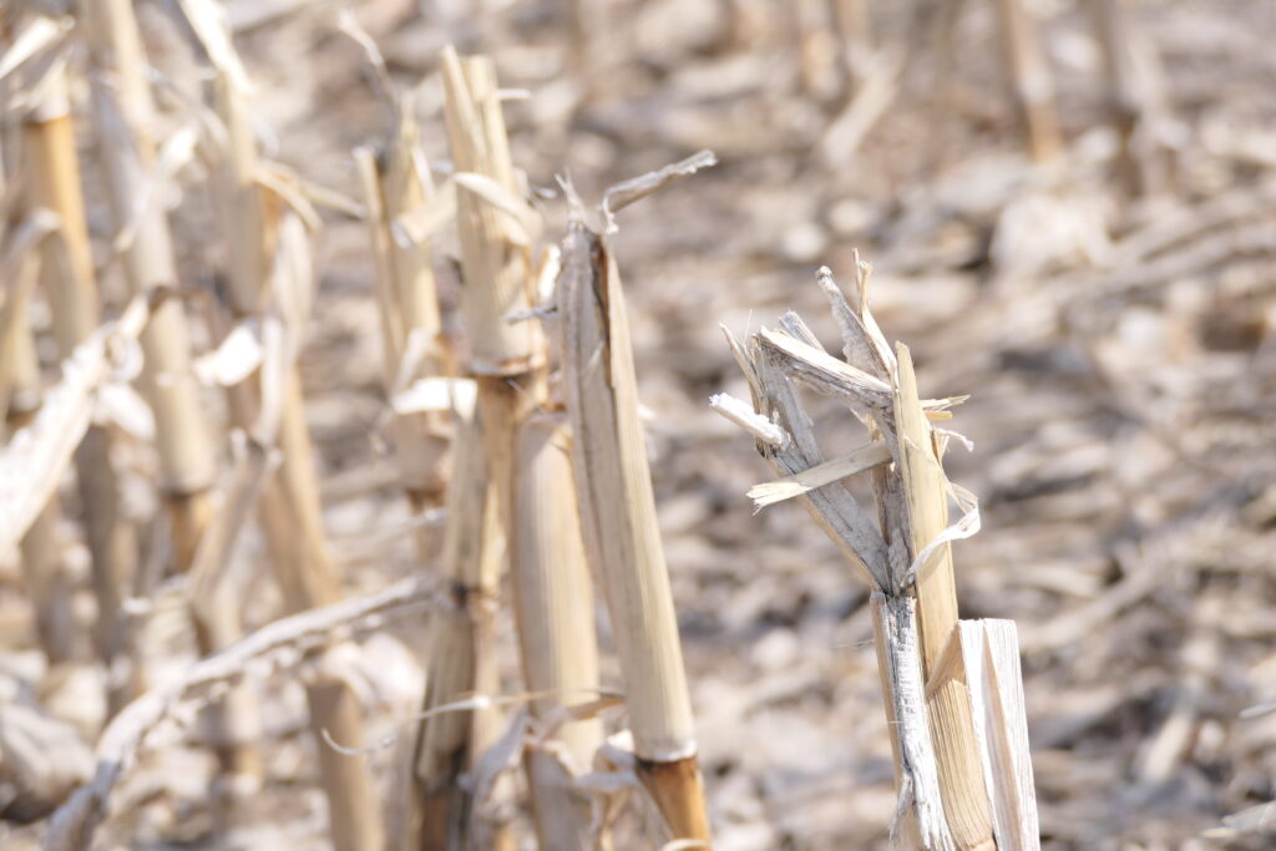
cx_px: 638
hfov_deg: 12.5
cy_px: 426
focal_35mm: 164
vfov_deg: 8.4
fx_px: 5813
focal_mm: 59.97
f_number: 3.9
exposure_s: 1/500
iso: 125
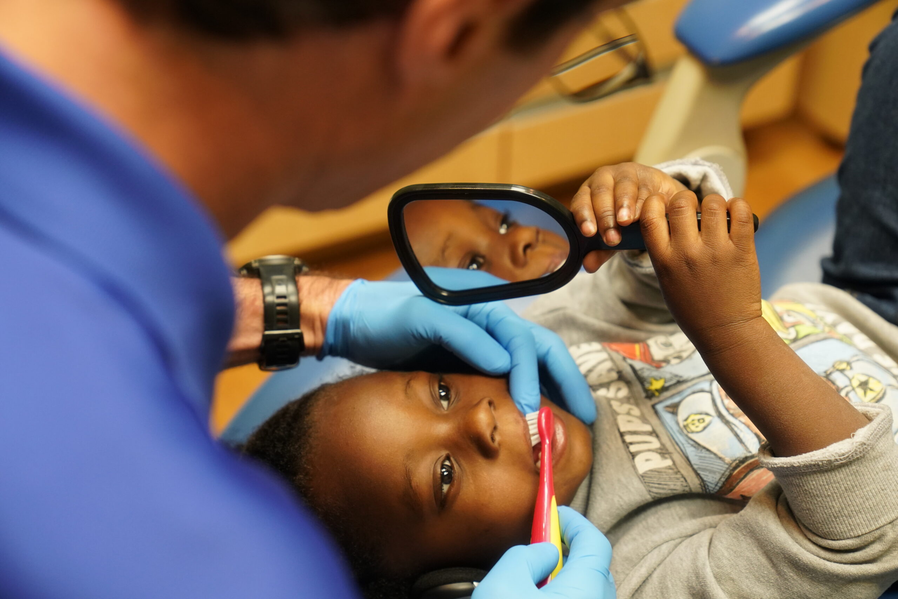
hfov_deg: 28.8
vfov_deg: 19.5
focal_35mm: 70
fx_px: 1746
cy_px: 300
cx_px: 449
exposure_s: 1/160
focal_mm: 70
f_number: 4
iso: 2500
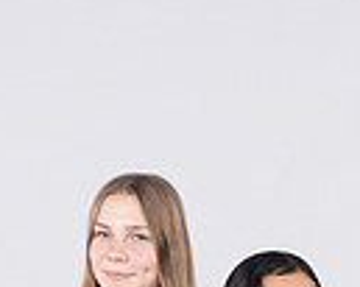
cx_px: 223
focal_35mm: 115
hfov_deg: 16.7
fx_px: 1224
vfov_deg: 11.7
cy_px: 607
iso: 160
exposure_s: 1/250
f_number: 4.5
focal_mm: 35
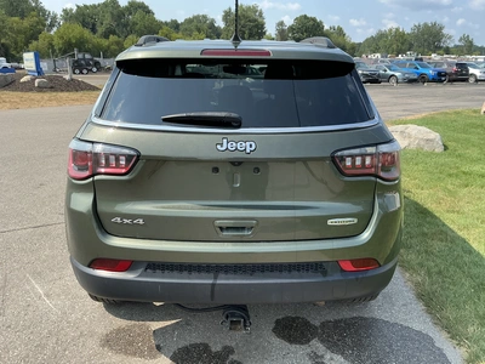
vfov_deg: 49.7
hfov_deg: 63.4
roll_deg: +0.3
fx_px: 392
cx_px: 242
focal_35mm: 28
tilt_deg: -15.5
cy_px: 182
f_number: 1.8
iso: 25
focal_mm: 3
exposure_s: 1/728
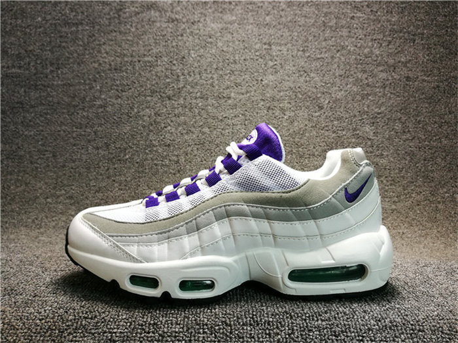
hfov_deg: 65.4
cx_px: 229
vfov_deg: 51.3
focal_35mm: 27
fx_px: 357
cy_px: 172
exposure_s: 1/50
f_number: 2.2
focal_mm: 4.5
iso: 125
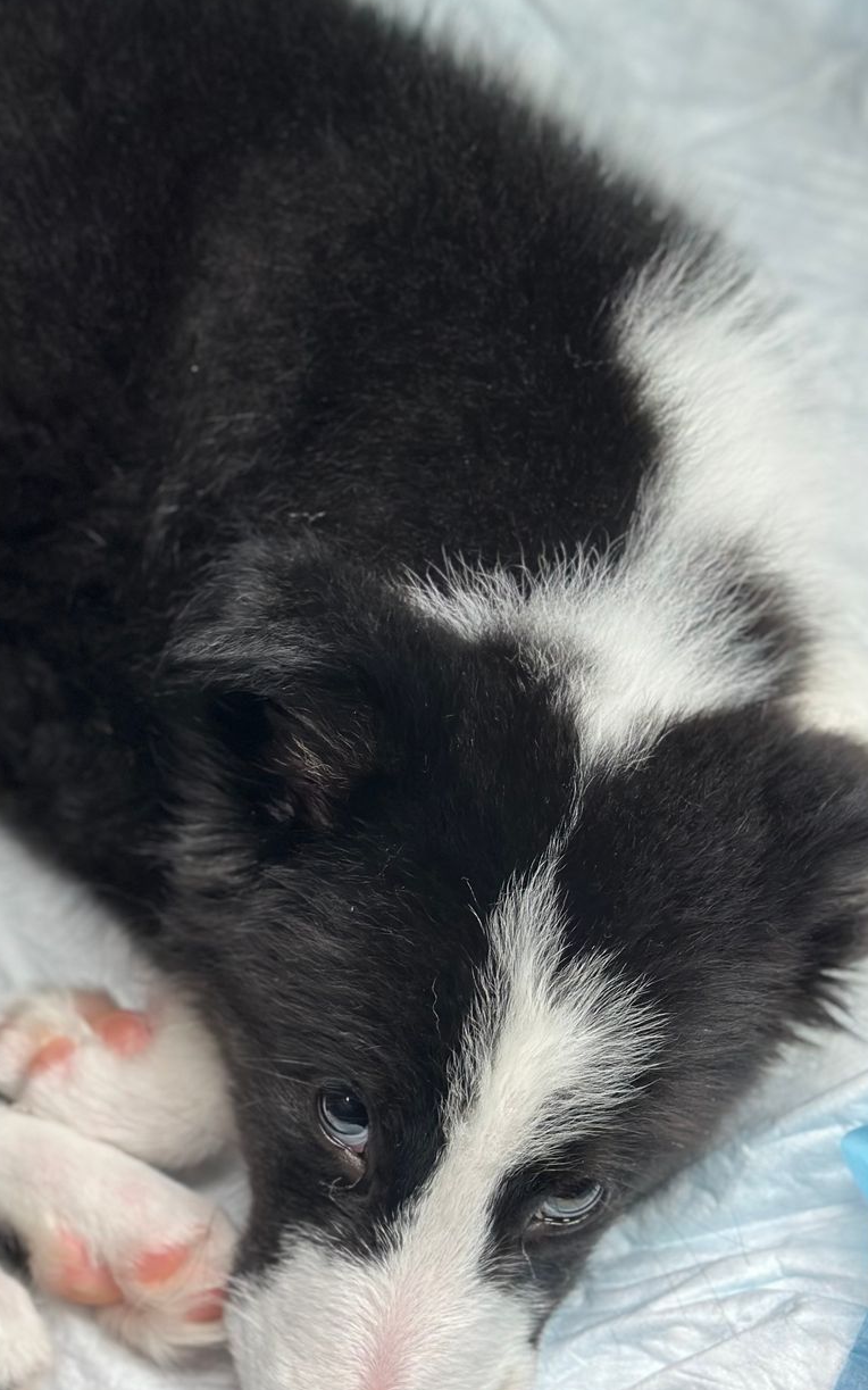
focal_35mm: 71
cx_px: 223
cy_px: 758
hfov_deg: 18.2
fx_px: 2688
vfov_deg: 29.0
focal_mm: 6.86
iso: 100
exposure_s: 1/121
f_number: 1.78
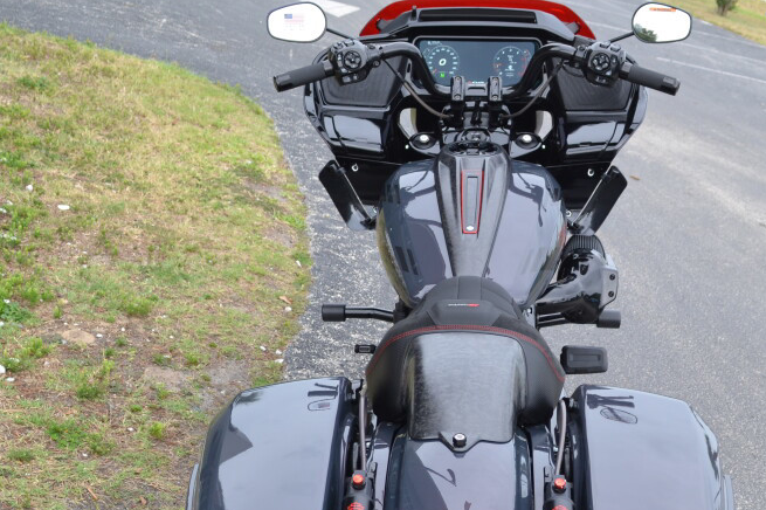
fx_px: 1170
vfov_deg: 24.1
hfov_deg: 36.1
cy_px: 433
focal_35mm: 55
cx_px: 470
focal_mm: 20
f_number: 5.6
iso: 200
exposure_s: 1/125
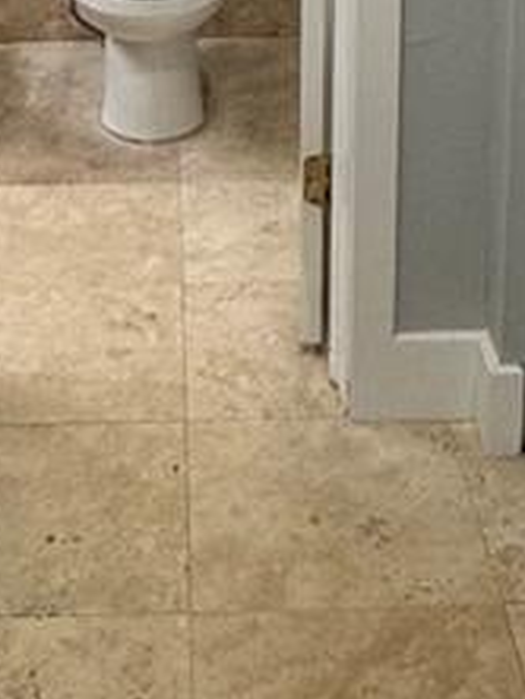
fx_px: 1535
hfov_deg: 19.4
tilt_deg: -9.9
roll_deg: +0.8
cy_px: -155
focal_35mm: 76
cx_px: 183
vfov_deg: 23.3
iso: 160
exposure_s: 1/120
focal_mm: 2.22
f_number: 2.2
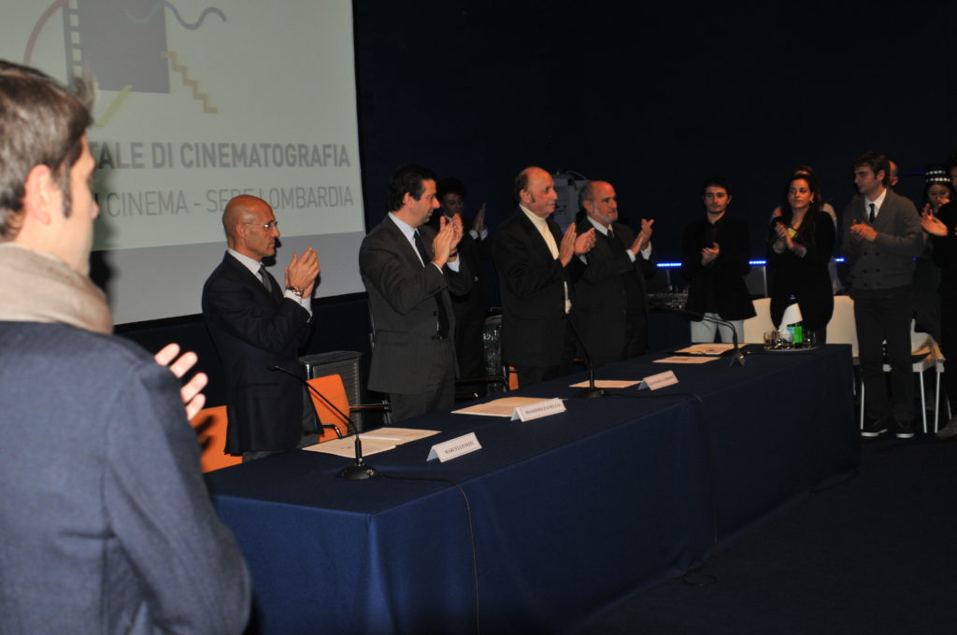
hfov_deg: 45.0
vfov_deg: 30.8
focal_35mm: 44
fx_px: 1155
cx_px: 478
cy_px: 318
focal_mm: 29
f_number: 4.5
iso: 360
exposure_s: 1/60
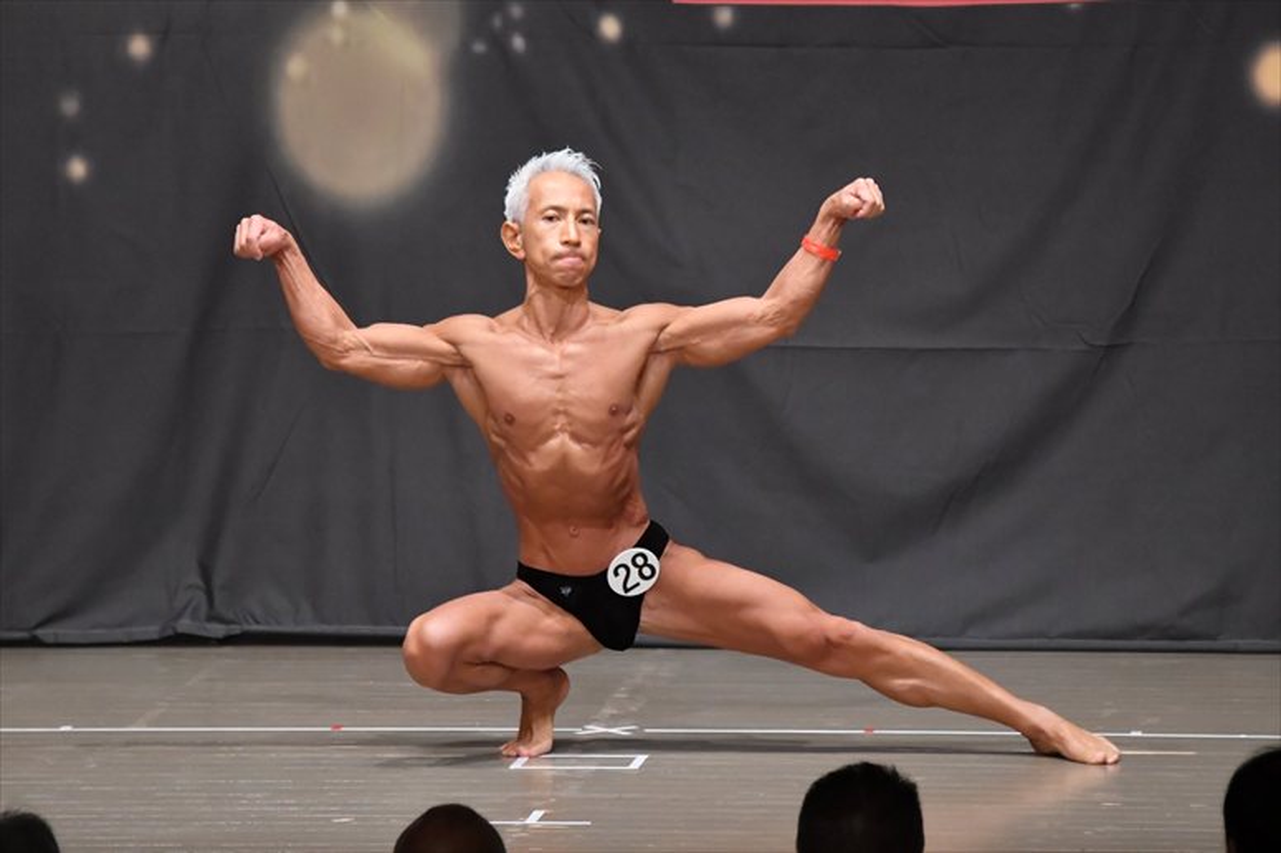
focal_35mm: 285
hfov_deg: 7.2
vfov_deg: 4.8
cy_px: 426
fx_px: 10136
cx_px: 640
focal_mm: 190
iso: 6400
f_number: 5.6
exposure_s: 1/400
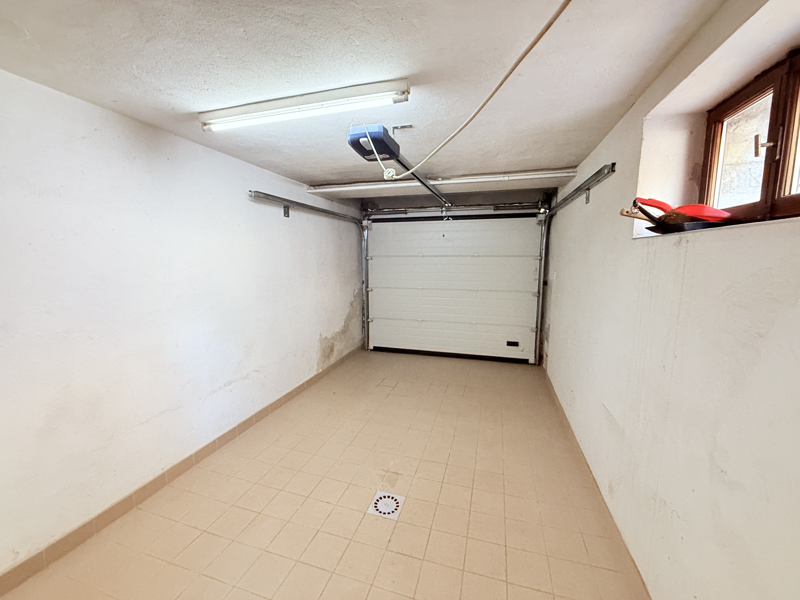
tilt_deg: -7.8
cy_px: 300
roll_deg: +0.2
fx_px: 324
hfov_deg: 102.1
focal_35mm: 14
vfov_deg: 85.7
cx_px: 400
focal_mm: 2.22
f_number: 2.2
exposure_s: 1/50
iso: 500
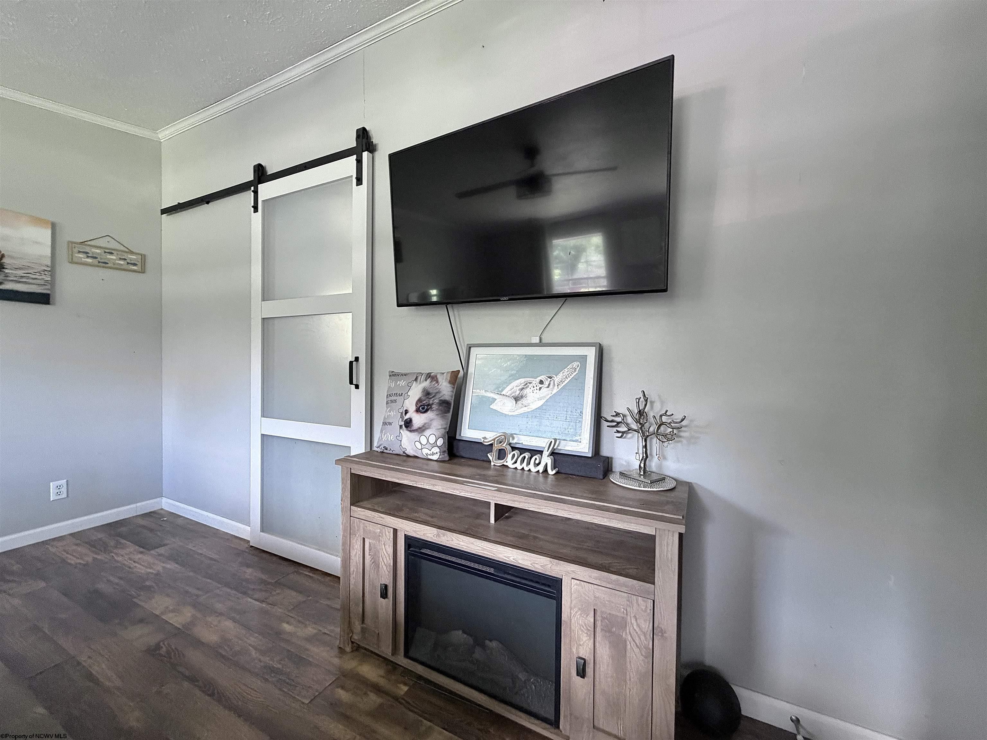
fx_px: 399
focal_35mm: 14
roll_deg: -0.2
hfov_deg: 102.1
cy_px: 370
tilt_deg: -1.5
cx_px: 494
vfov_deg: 85.7
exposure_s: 1/61
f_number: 2.2
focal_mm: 2.22
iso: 320
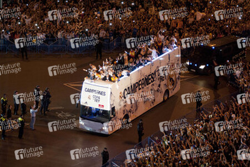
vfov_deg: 9.1
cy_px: 84
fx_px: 1042
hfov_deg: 13.7
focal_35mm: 150
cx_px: 125
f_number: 3.2
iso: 2500
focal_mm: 150
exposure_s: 1/160
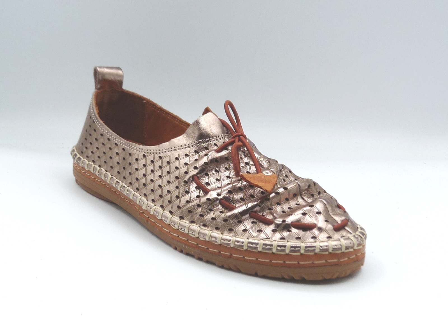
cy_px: 168
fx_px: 634
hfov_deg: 38.9
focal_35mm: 49
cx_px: 224
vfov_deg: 29.7
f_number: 5
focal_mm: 4.8
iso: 100
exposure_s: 1/200
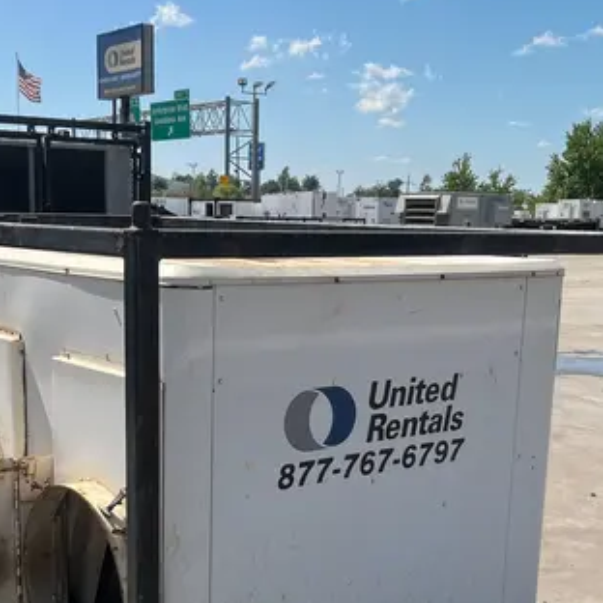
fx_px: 1064
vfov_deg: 31.1
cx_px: 249
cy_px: 451
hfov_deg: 31.6
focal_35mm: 54
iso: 50
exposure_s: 1/4310
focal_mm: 5.1
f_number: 1.6
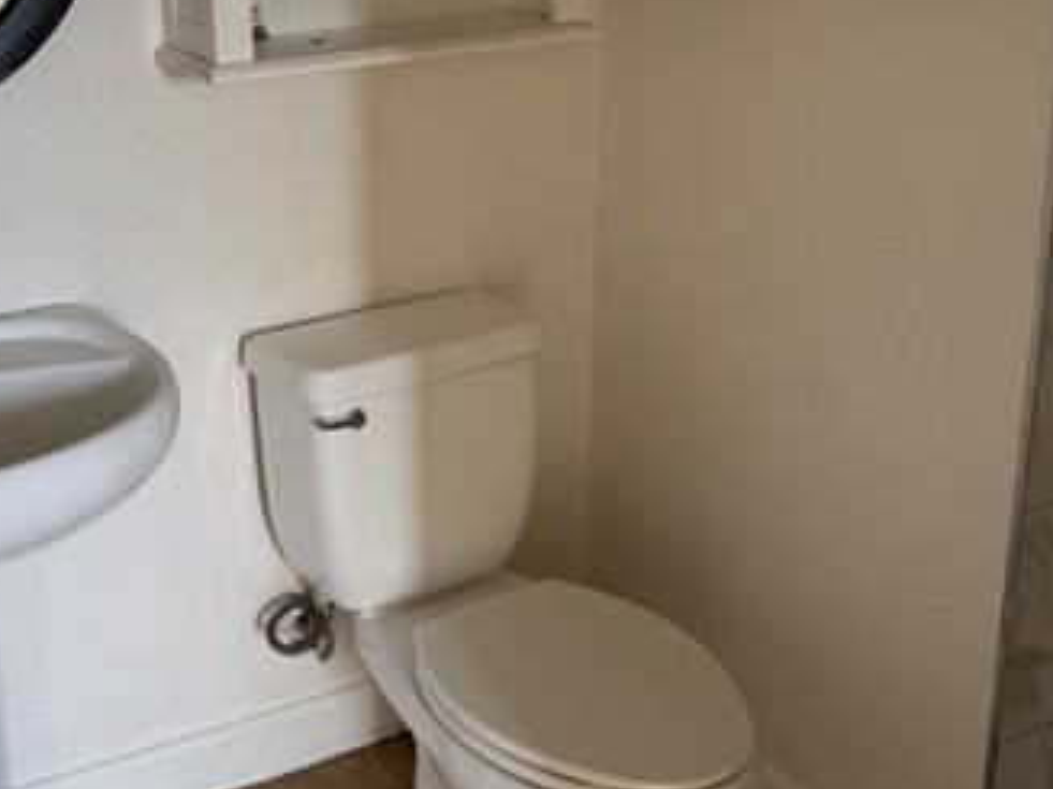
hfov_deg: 40.0
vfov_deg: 30.4
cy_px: 206
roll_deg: +1.4
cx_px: 361
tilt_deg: -15.6
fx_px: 1429
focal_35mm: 47
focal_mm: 6.76
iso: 100
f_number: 1.78
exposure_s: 1/197
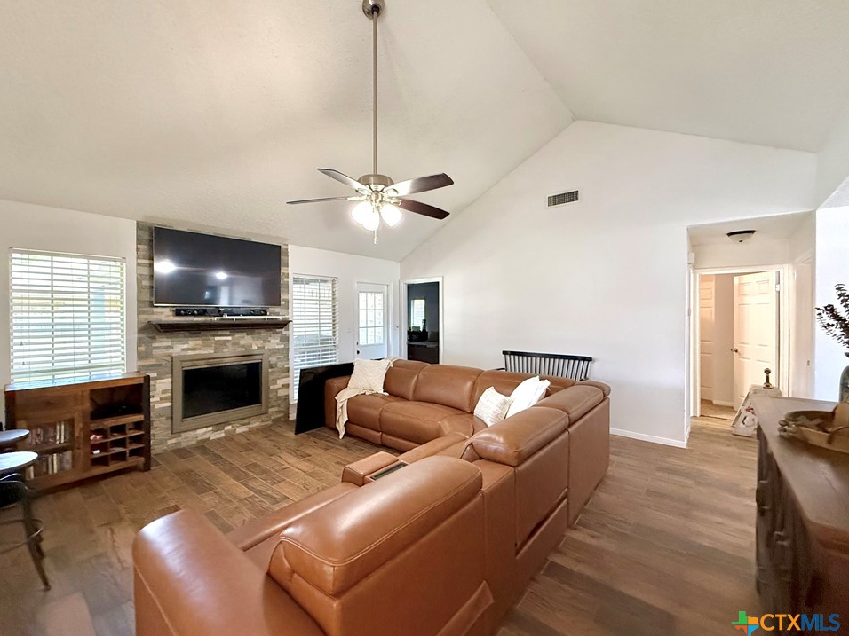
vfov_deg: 81.7
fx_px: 368
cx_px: 407
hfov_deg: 98.1
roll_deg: +0.2
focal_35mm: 15
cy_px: 314
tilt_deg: +0.6
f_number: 2.2
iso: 640
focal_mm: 2.22
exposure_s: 1/60
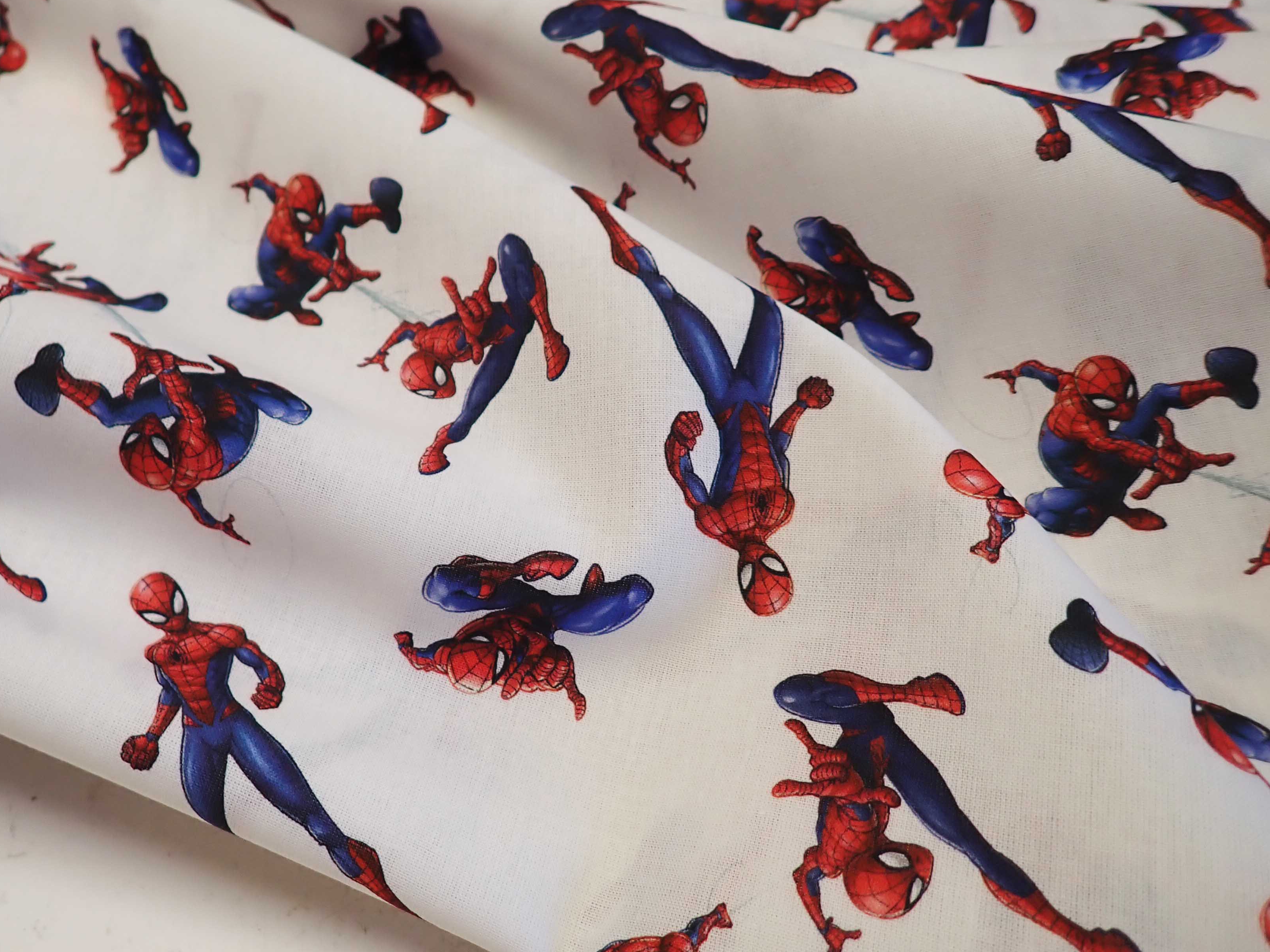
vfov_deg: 45.4
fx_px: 1137
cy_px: 472
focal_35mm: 31
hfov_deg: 57.9
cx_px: 508
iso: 100
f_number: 2
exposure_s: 1/100
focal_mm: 4.5
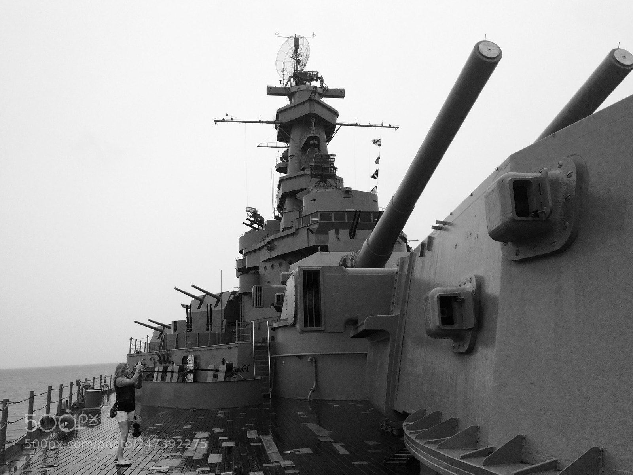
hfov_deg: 61.7
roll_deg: +3.0
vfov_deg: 48.2
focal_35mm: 29
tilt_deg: +10.7
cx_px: 316
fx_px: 530
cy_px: 238
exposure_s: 1/120
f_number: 2.2
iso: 40
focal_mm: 4.15
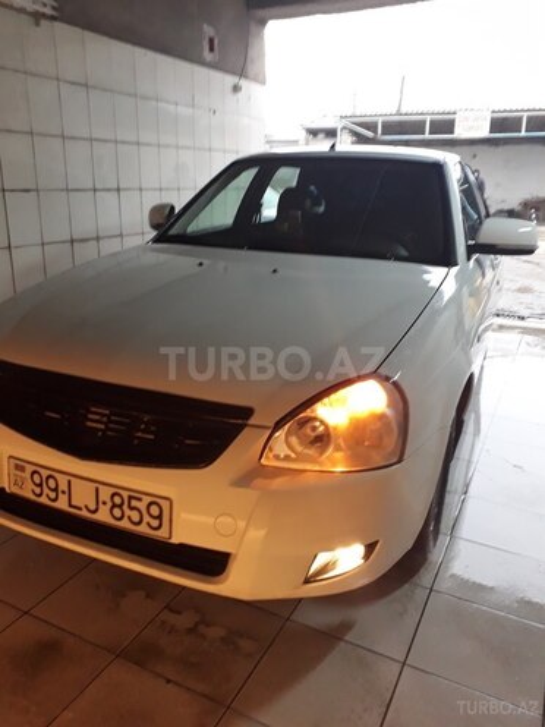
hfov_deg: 51.4
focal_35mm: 27
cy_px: 364
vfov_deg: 65.3
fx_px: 567
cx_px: 272
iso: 320
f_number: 1.9
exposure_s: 1/17
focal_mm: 3.6
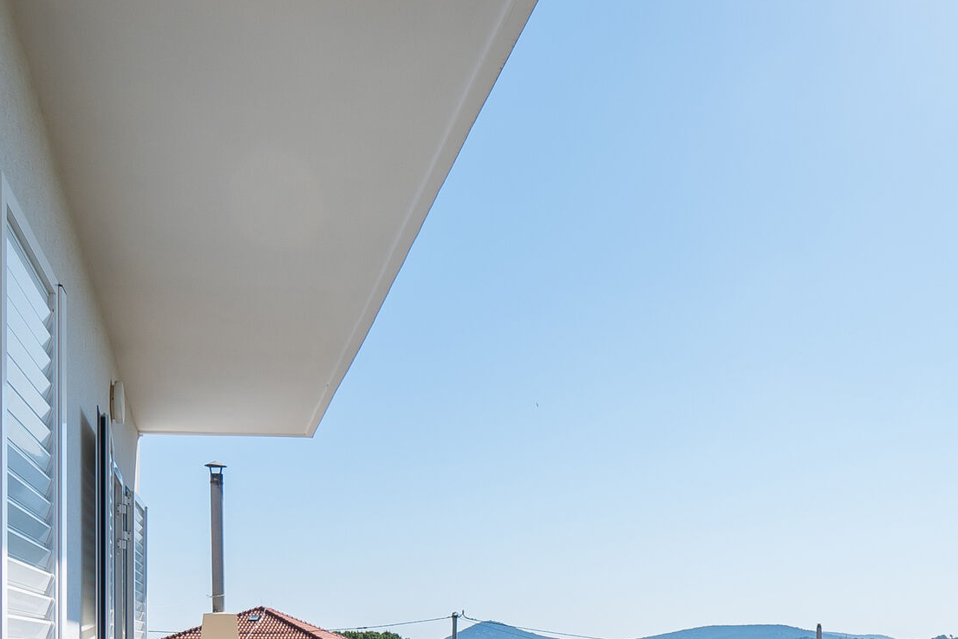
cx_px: 573
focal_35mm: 38
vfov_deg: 32.0
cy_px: 659
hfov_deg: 50.4
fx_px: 1011
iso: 100
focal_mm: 10
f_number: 8
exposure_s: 1/250
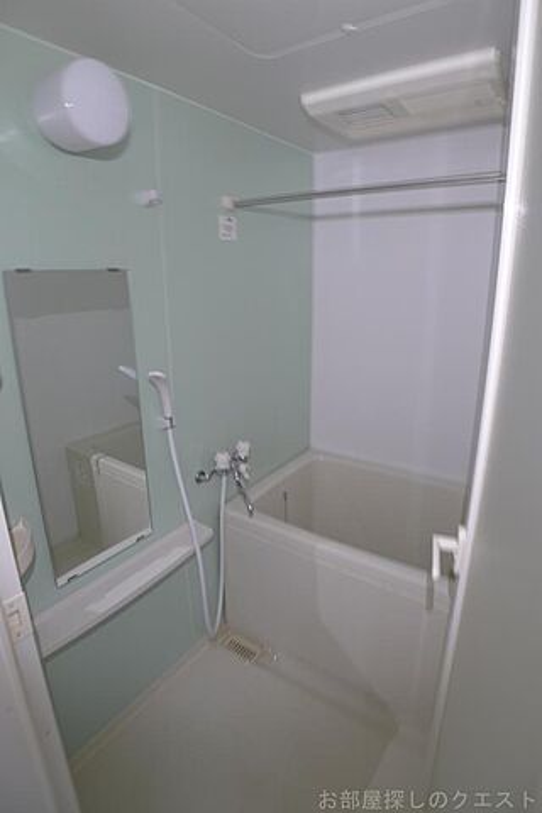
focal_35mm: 24
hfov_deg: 53.1
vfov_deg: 73.7
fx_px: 542
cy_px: 406
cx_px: 271
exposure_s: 1/1.3
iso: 80
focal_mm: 5.1
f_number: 2
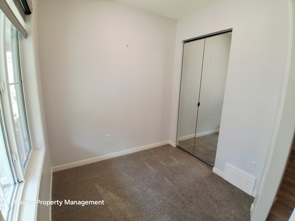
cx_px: 148
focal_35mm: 17
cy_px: 110
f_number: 2.2
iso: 100
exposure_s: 1/120
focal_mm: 1.4
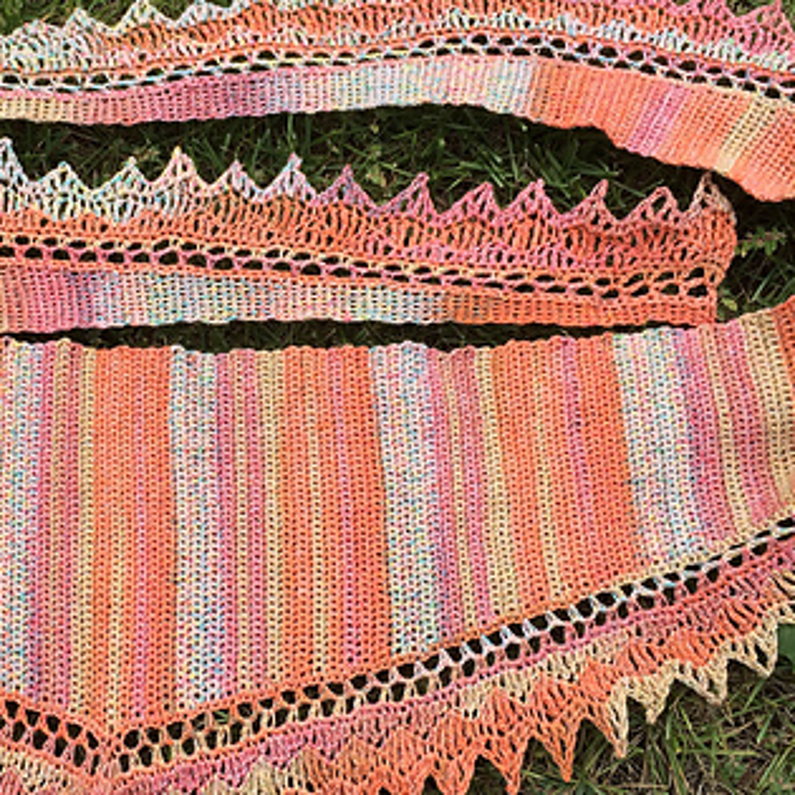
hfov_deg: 32.2
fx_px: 1351
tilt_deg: -79.5
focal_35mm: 52
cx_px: 194
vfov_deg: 32.8
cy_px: 389
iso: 32
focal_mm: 4.15
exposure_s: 1/1414
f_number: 2.2
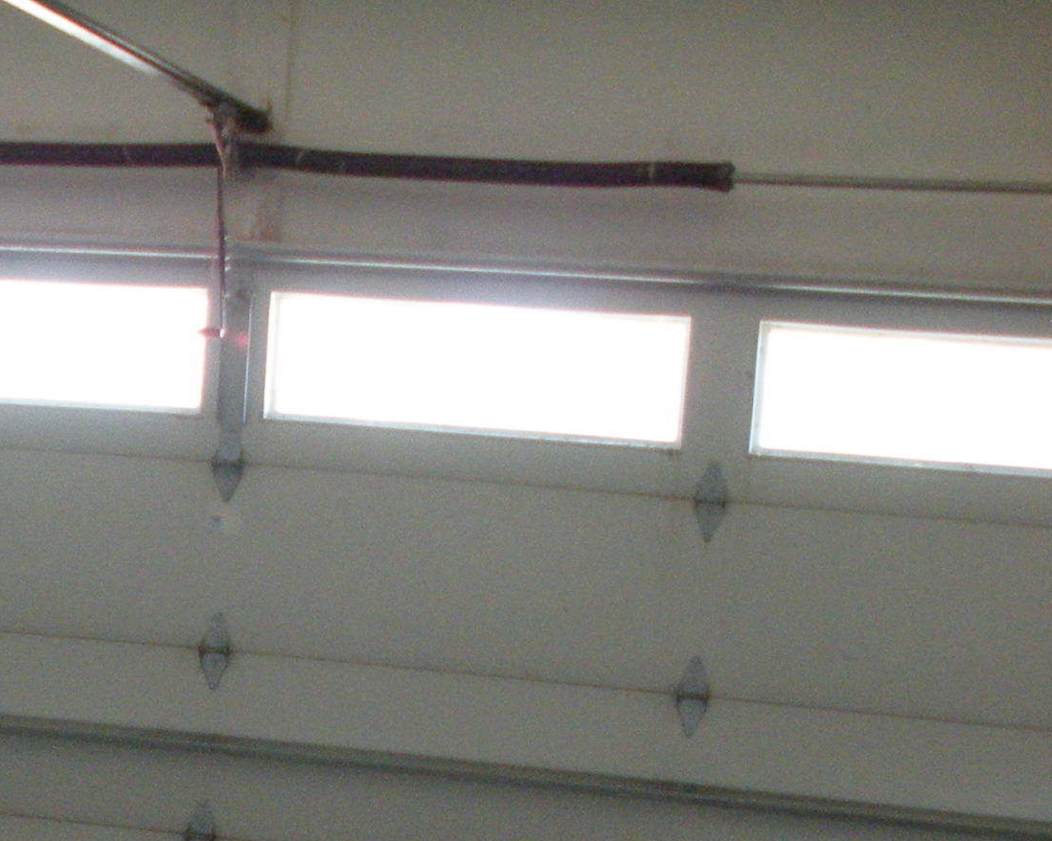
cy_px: 1025
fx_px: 2988
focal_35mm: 96
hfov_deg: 18.7
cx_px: -259
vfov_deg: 15.4
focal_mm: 6.3
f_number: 3.5
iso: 384
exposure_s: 1/62.8
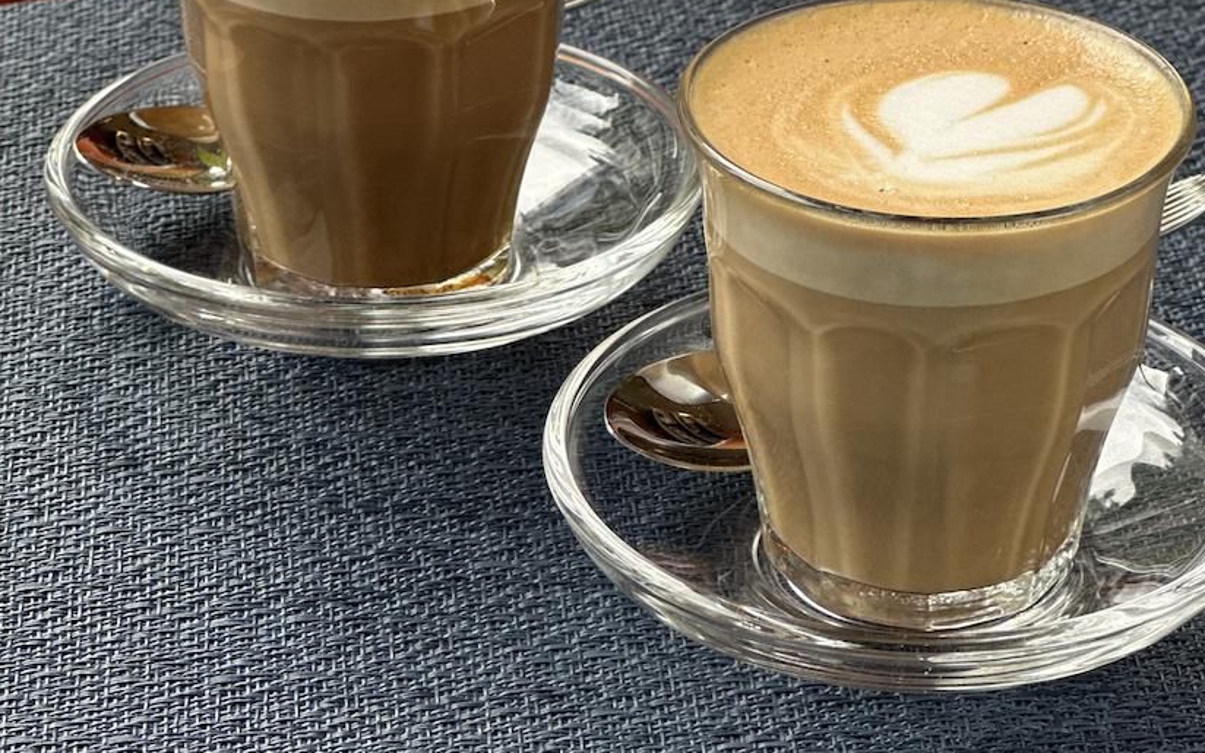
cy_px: 230
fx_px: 3251
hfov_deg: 21.0
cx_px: 695
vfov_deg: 13.2
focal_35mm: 99
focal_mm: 9
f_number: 2.8
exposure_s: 1/121
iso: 160
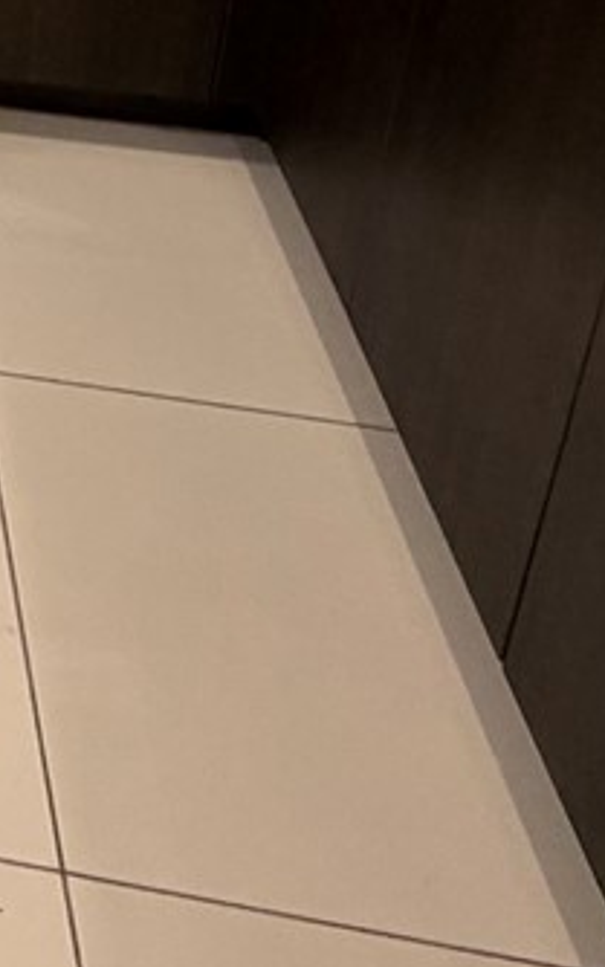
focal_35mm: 71
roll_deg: +0.0
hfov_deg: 14.7
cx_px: -654
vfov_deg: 24.1
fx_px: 1871
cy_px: -402
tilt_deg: -17.6
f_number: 2.2
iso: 250
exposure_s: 1/120
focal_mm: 2.22
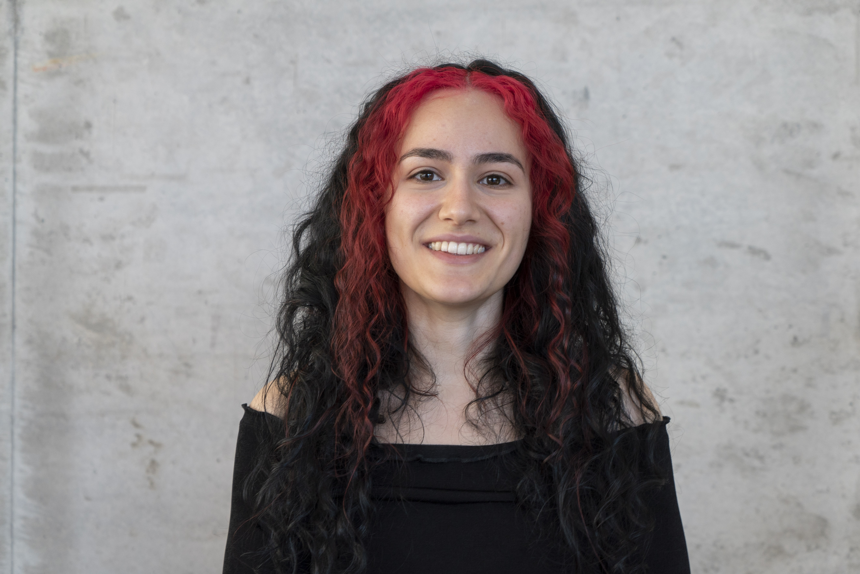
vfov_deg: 21.3
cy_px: 287
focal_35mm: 64
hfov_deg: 31.4
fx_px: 1530
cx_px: 430
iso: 640
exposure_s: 1/100
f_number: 5
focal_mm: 64
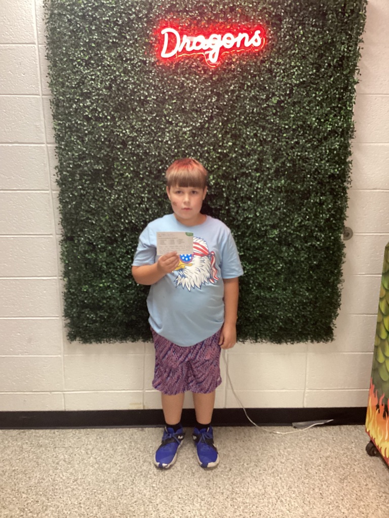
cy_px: 259
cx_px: 194
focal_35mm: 31
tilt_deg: -16.9
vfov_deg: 58.4
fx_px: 464
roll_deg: +0.3
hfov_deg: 45.4
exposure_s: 1/50
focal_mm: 3.3
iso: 400
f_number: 2.4
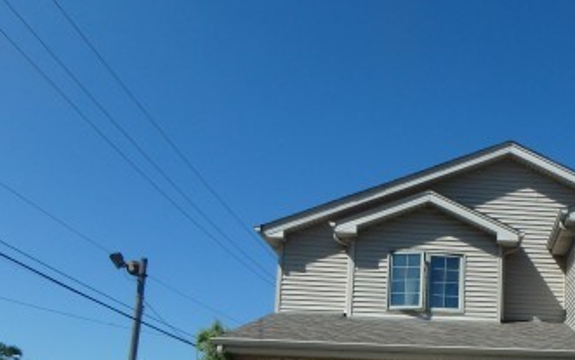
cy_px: 386
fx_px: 674
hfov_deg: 42.2
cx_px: 525
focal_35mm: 43
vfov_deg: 27.6
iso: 125
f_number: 6
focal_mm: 3.7
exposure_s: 1/640
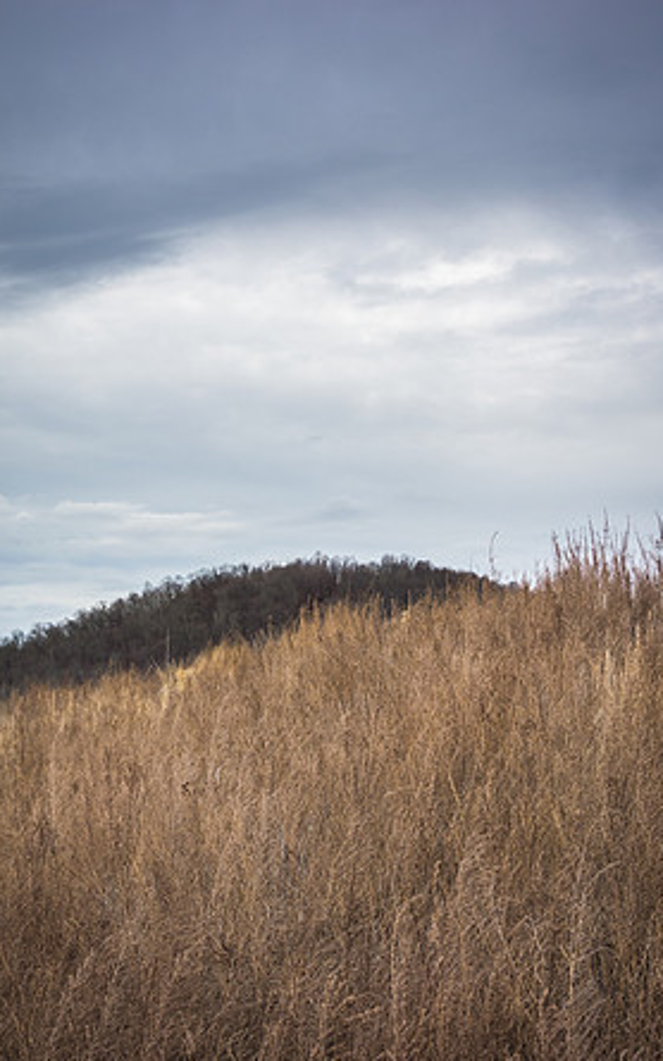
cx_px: 317
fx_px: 1967
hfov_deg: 19.1
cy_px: 534
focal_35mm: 68
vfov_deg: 30.2
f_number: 5.6
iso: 125
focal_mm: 24.4
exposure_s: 1/400
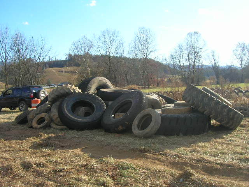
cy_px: 94
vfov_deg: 40.7
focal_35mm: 35
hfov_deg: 52.6
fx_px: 252
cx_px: 124
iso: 50
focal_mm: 5.8
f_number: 4.9
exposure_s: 1/153
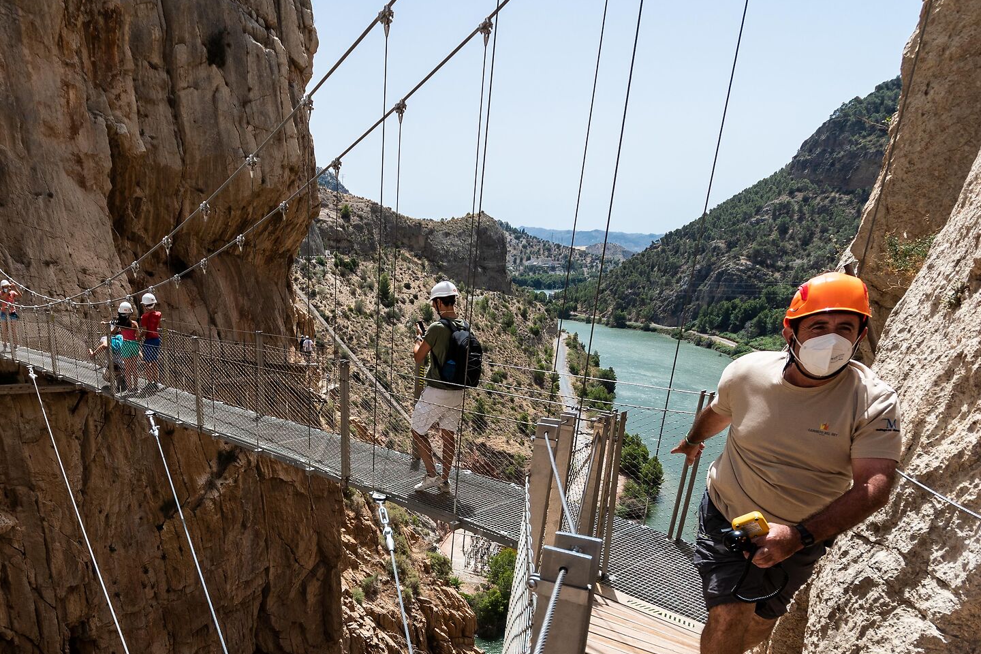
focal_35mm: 25
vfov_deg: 49.2
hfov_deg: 68.9
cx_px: 305
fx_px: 681
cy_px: 494
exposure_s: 1/500
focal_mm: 10
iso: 100
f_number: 7.1
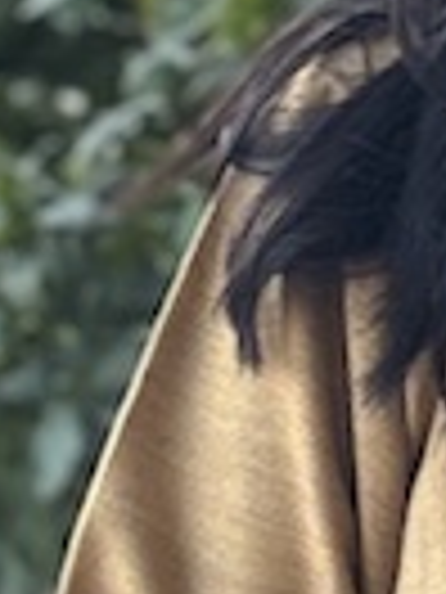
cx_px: 610
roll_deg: -0.3
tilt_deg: -16.6
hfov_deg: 4.1
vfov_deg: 5.4
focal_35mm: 362
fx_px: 6219
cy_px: 1089
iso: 80
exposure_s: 1/171
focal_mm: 6.76
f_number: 1.78
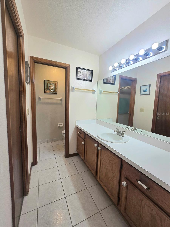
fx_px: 85
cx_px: 85
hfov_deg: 89.9
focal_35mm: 13
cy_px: 114
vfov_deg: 106.2
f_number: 2.2
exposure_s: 1/120
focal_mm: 2.2
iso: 50
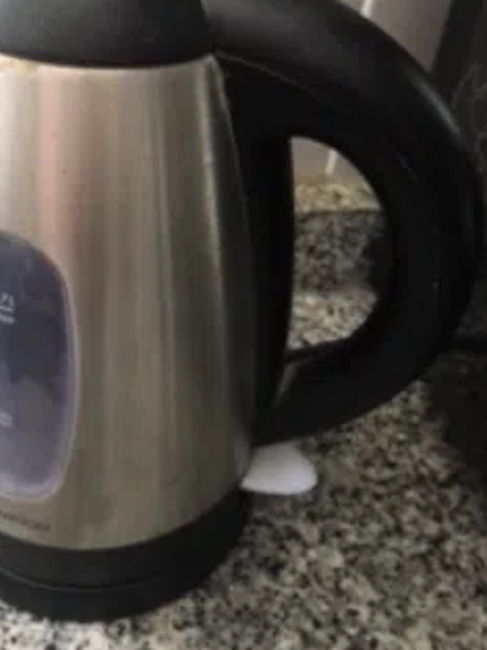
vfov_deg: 49.9
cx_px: 180
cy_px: 267
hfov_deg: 38.4
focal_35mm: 37
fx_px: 695
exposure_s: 1/17
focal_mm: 4.15
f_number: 2.2
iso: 200
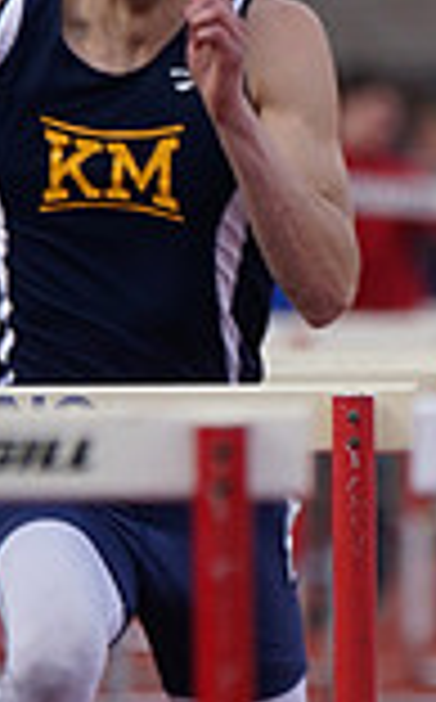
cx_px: 1250
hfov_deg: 0.7
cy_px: 74
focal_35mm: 1881
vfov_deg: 1.1
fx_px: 35894
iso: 400
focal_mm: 330
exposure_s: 1/1000
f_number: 5.6
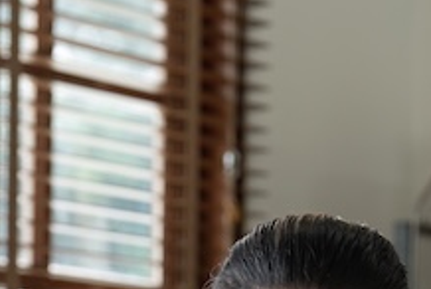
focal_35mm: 206
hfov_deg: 10.0
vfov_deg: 6.5
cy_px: 558
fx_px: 2470
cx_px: 160
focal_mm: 50
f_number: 2.2
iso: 160
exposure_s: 1/200
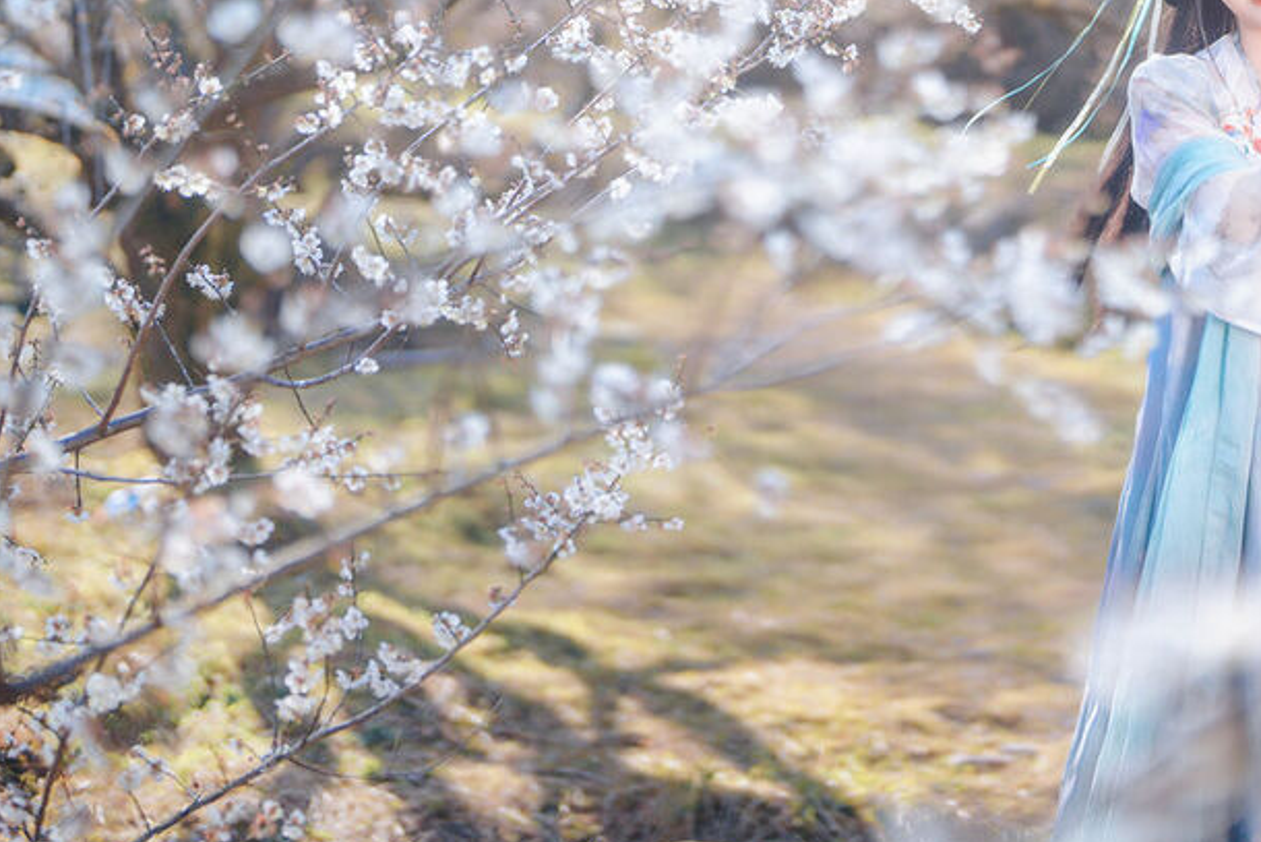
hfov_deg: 23.4
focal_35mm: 86
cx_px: 928
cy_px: 172
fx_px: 3013
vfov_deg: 15.8
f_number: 1.2
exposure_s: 1/3200
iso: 100
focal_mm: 50
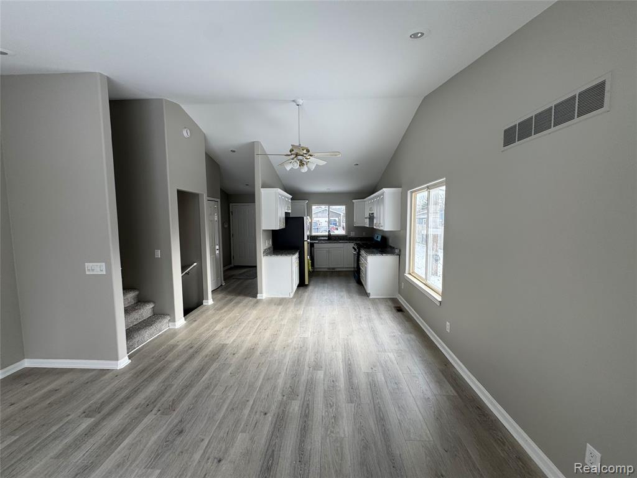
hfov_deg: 102.1
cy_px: 239
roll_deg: -0.1
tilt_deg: -3.7
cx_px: 318
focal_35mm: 14
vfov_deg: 85.7
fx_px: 258
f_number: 2.2
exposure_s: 1/124
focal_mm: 2.22
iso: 40
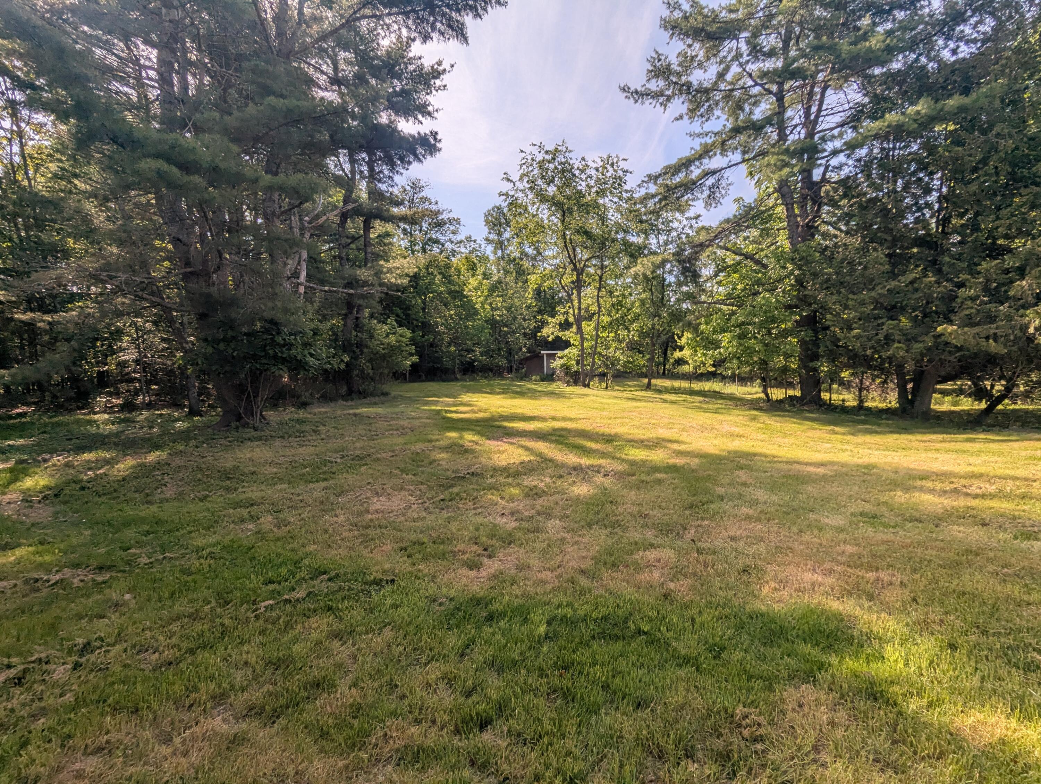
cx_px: 520
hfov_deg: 94.4
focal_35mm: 16
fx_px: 482
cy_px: 392
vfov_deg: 78.2
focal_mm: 2.35
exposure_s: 1/1520
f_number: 2.2
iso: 47
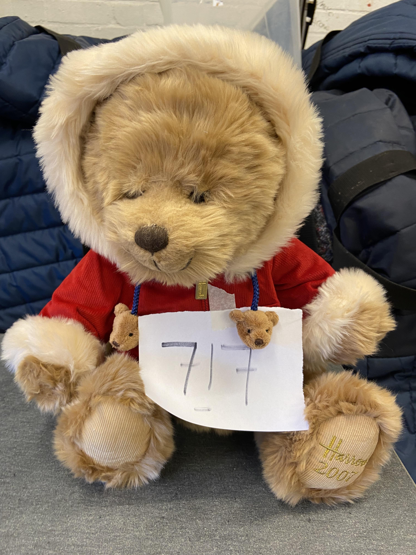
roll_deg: -1.0
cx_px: 208
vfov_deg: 67.3
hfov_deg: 53.1
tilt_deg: -26.1
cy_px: 278
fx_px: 417
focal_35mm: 26
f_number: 1.8
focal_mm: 4.25
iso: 100
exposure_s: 1/50
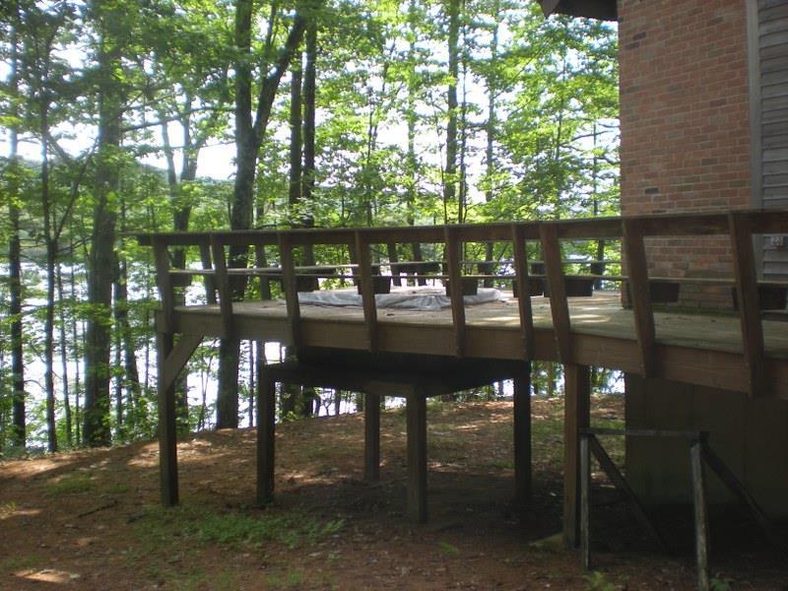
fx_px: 865
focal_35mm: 38
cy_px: 296
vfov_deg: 37.7
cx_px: 394
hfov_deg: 49.0
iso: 64
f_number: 3.1
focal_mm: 6.3
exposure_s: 1/102
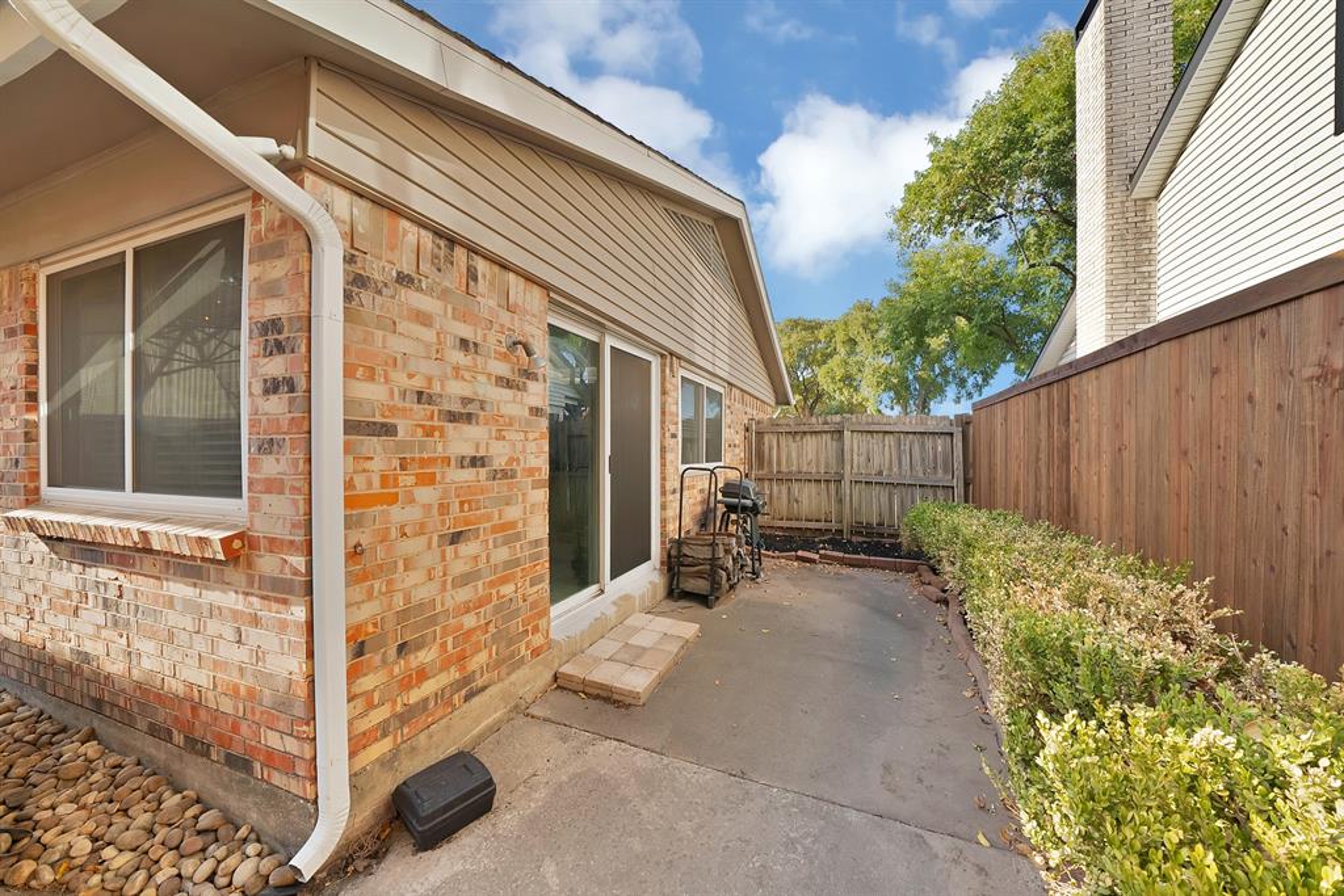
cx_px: 672
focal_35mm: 12
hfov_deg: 112.6
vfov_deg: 90.0
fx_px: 448
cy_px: 448
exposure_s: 1/80
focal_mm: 12
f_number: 9
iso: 640
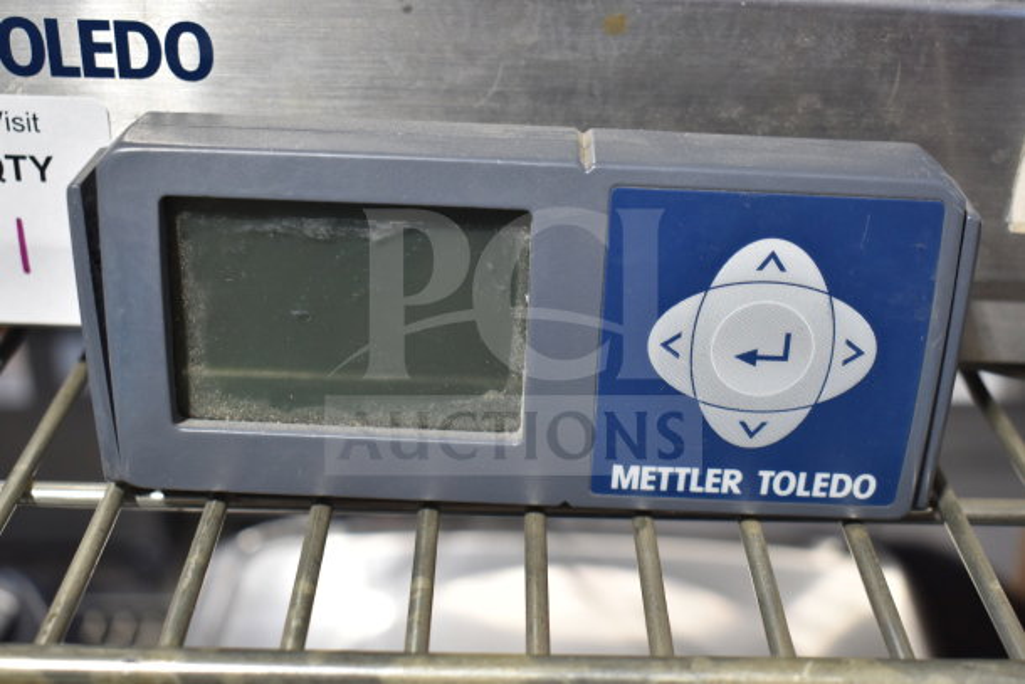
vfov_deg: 26.5
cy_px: 342
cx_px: 512
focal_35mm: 51
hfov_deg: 38.9
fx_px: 1452
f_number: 4.5
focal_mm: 34
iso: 640
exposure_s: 1/50
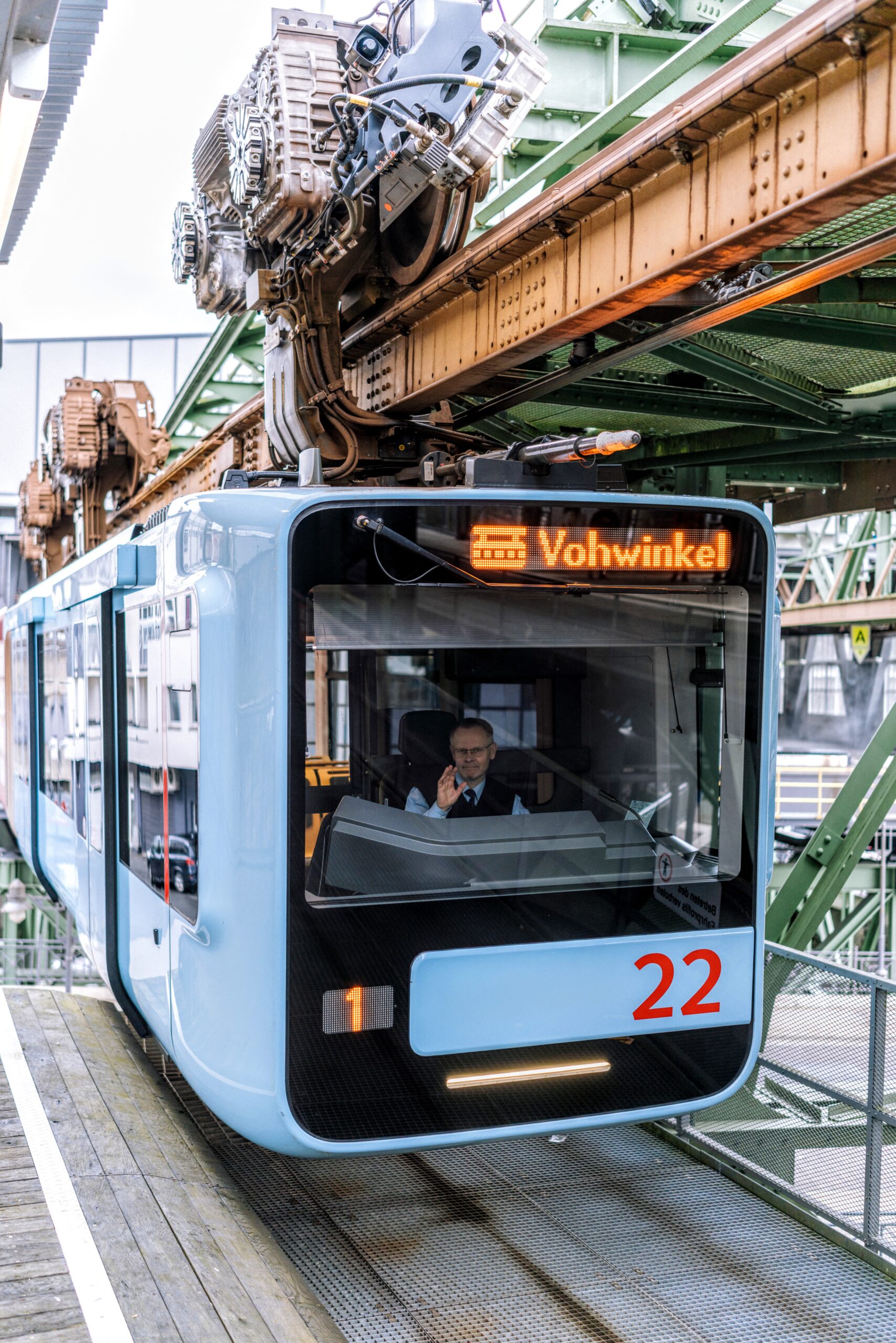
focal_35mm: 40
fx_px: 1493
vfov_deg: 48.5
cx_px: 448
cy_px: 672
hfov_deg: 33.4
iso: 100
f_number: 2
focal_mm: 40
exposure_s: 1/200
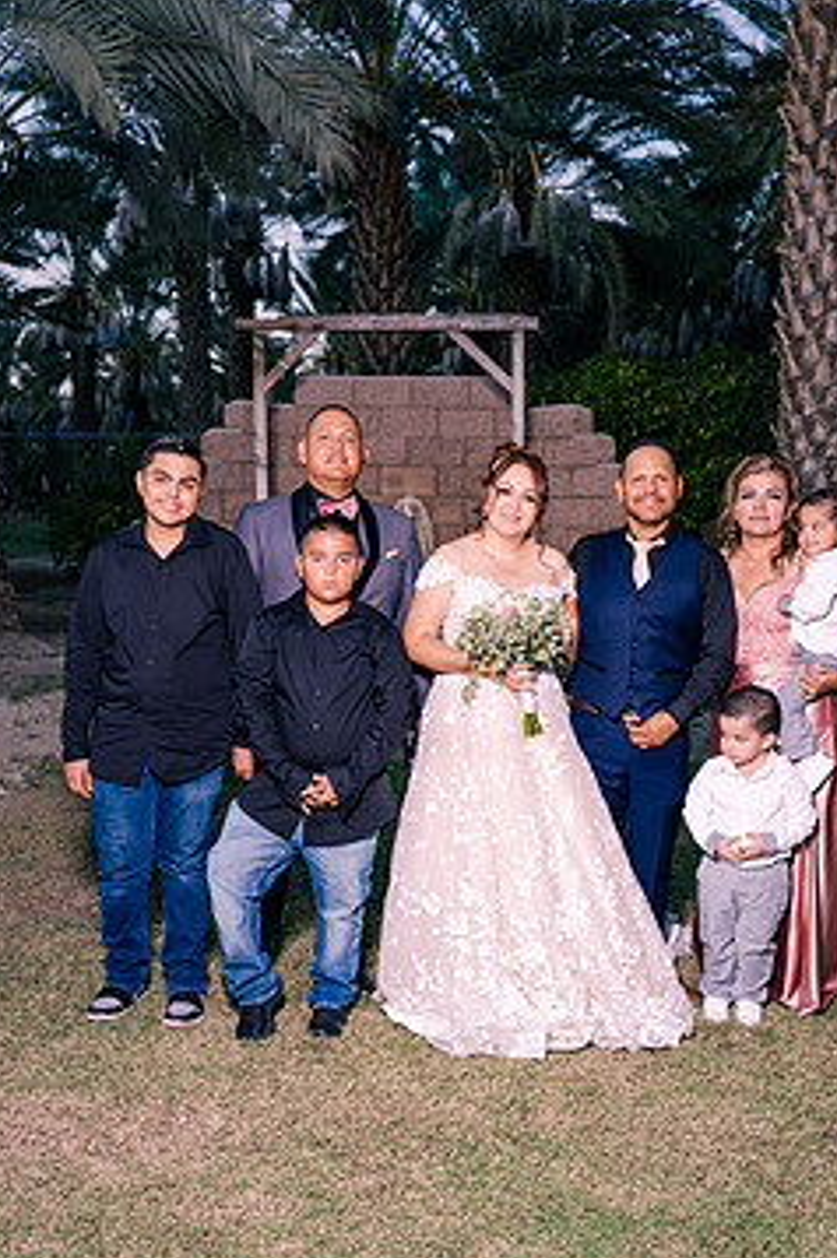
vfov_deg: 49.2
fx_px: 1363
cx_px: 496
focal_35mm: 39
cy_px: 780
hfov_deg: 34.1
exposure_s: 1/500
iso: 640
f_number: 4
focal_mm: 31
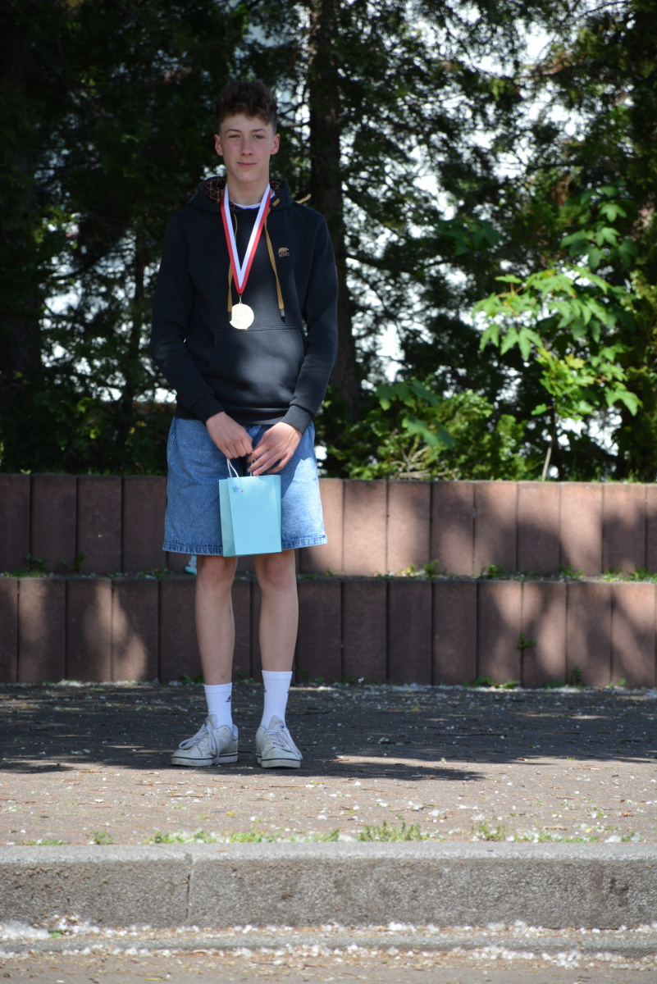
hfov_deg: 6.5
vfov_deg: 9.8
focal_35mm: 210
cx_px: 328
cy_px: 492
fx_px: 5743
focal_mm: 140
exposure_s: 1/500
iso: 280
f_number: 5.6
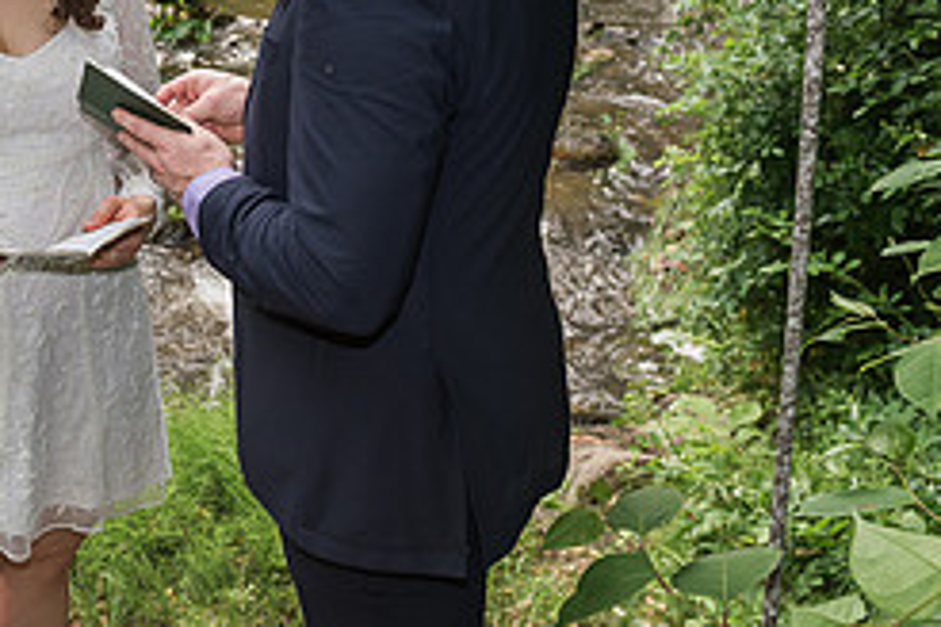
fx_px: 1594
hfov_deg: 31.4
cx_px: 104
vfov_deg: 21.2
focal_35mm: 61
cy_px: -49
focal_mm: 24
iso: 200
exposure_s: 1/160
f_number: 4.5
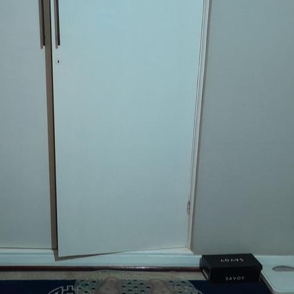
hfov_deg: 38.8
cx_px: 68
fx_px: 404
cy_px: 159
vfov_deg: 40.0
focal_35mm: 42
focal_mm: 3.98
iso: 500
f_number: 1.8
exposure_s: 1/50
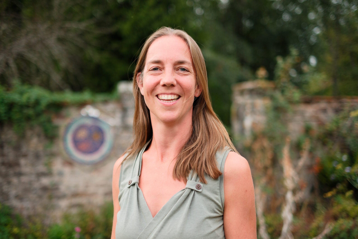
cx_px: 179
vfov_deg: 25.5
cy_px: 120
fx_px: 527
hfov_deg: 37.5
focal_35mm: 53
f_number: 1.4
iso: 125
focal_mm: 35
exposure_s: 1/500
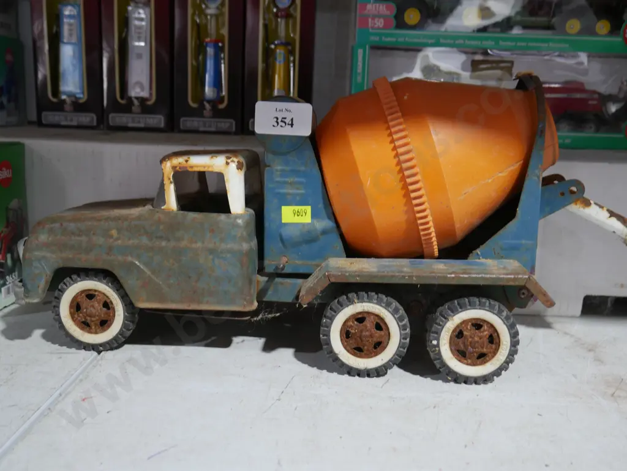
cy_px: 236
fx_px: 652
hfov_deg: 51.3
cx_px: 314
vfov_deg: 39.7
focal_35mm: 36
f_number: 4
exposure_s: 1/60
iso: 640
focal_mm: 18
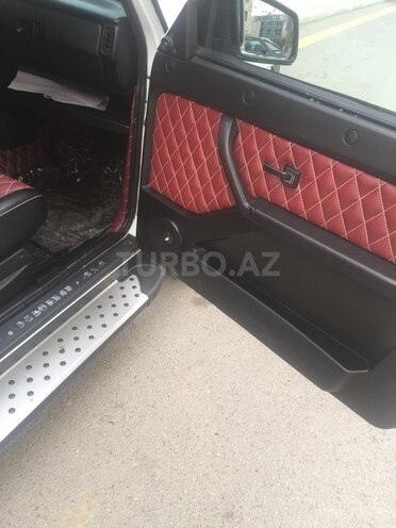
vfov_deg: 61.7
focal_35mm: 29
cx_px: 198
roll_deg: -11.4
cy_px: 264
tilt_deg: -34.5
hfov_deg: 48.2
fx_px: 442
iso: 40
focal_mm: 4.15
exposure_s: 1/50
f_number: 2.2
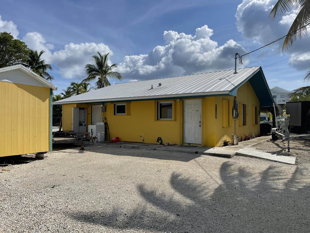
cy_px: 116
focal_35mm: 26
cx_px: 155
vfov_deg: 53.1
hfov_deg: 67.3
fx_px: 233
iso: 32
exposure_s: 1/7299
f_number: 1.6
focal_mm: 4.2
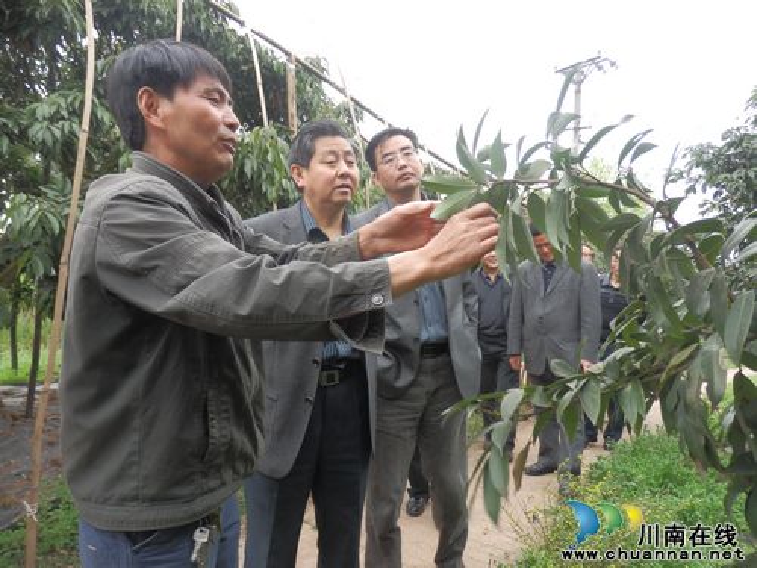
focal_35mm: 25
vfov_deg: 54.9
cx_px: 378
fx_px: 547
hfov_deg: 69.4
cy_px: 284
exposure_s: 1/80
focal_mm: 4.5
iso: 80
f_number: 3
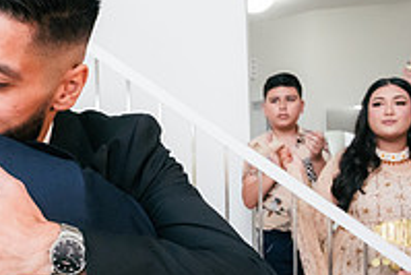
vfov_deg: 19.3
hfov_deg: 26.7
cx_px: -29
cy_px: 222
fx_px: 800
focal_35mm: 70
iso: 6400
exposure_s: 1/160
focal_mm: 24
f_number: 9
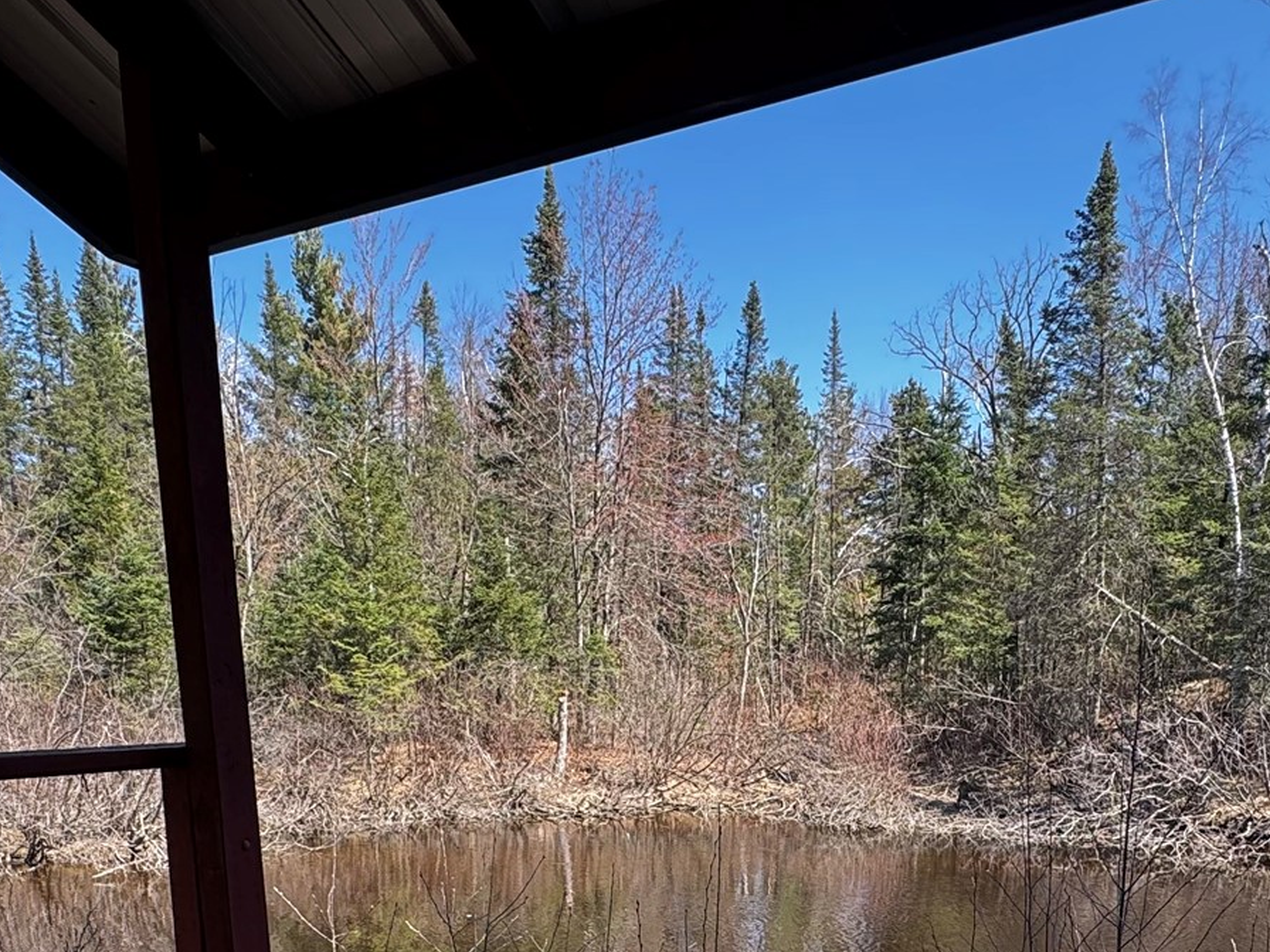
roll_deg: -0.5
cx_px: 717
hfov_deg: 56.6
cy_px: 938
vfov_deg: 39.3
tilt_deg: -12.5
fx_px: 1174
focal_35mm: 32
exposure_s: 1/266
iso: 40
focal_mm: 2.22
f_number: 2.2
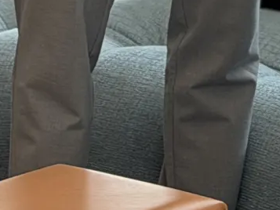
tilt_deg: -2.3
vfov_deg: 4.1
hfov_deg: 5.8
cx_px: 122
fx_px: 2783
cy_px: -480
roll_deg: +0.9
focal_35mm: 344
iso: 64
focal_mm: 6.76
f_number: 1.78
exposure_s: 1/170
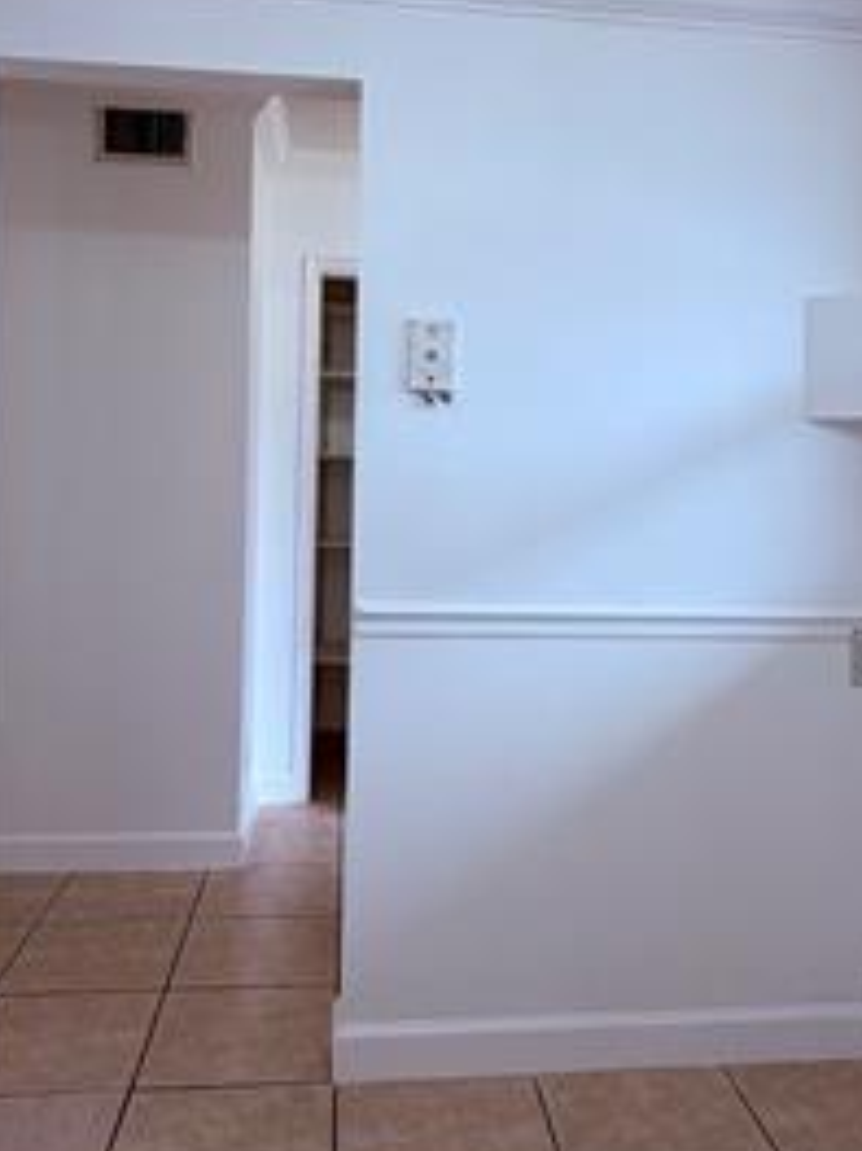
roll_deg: -1.3
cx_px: 473
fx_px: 1063
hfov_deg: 44.1
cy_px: 495
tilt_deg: -1.0
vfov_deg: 56.6
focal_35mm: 32
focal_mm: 2.22
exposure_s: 1/120
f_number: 2.2
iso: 80
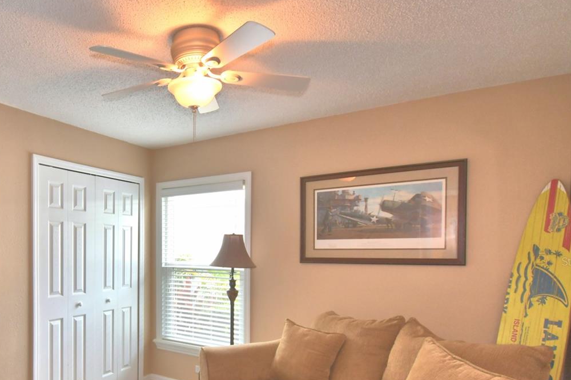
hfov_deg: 69.8
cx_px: 156
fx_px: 381
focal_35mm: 24
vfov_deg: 51.8
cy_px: 261
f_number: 4.5
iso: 200
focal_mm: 10
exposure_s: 1/30
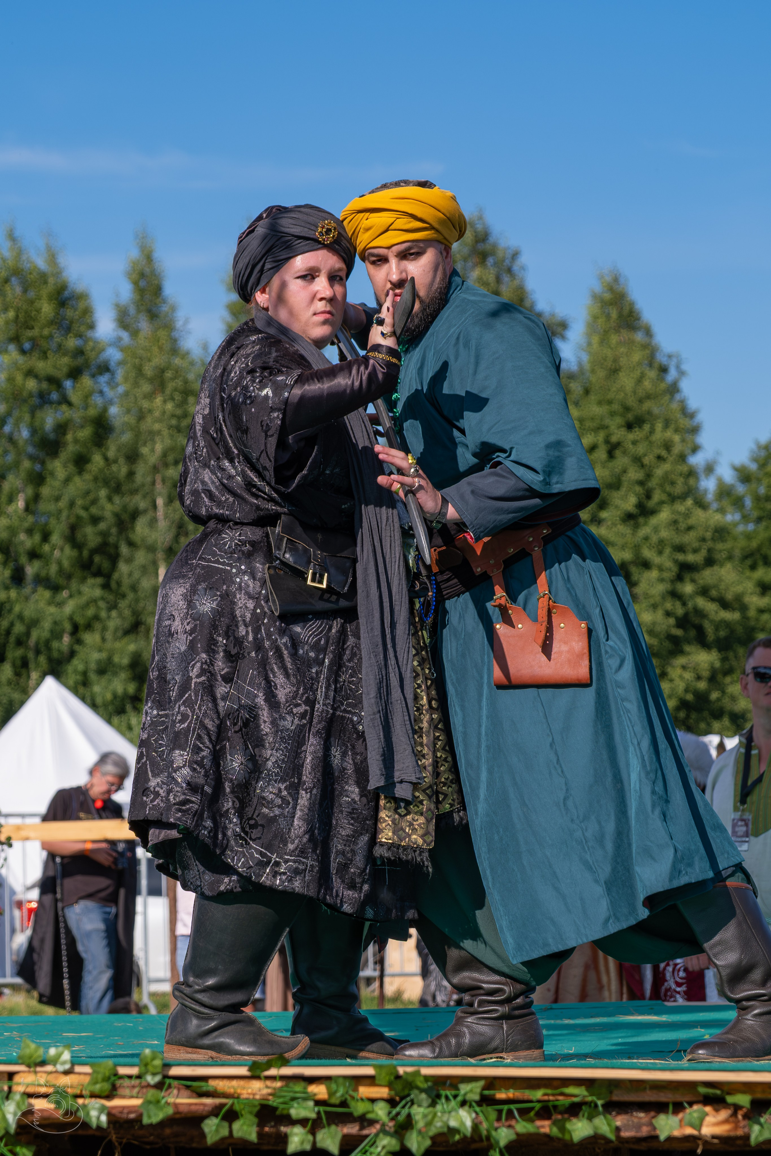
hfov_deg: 12.2
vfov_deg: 18.2
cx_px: 347
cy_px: 578
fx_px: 3614
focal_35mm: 113
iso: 160
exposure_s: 1/1600
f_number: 4
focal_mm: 50
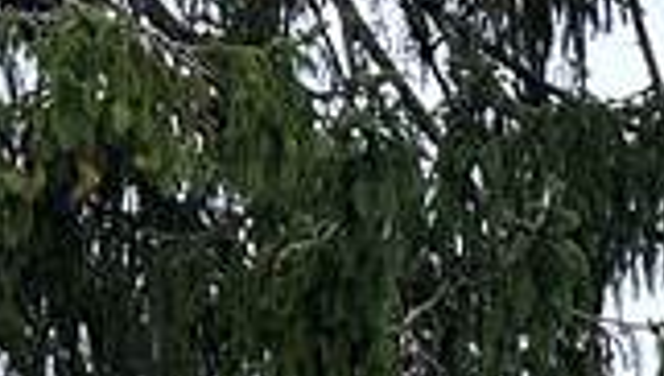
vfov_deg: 6.2
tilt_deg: +2.8
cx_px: 1076
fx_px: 2926
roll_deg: +0.2
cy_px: 1467
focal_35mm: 166
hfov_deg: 12.2
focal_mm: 6.86
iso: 80
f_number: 1.78
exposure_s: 1/185
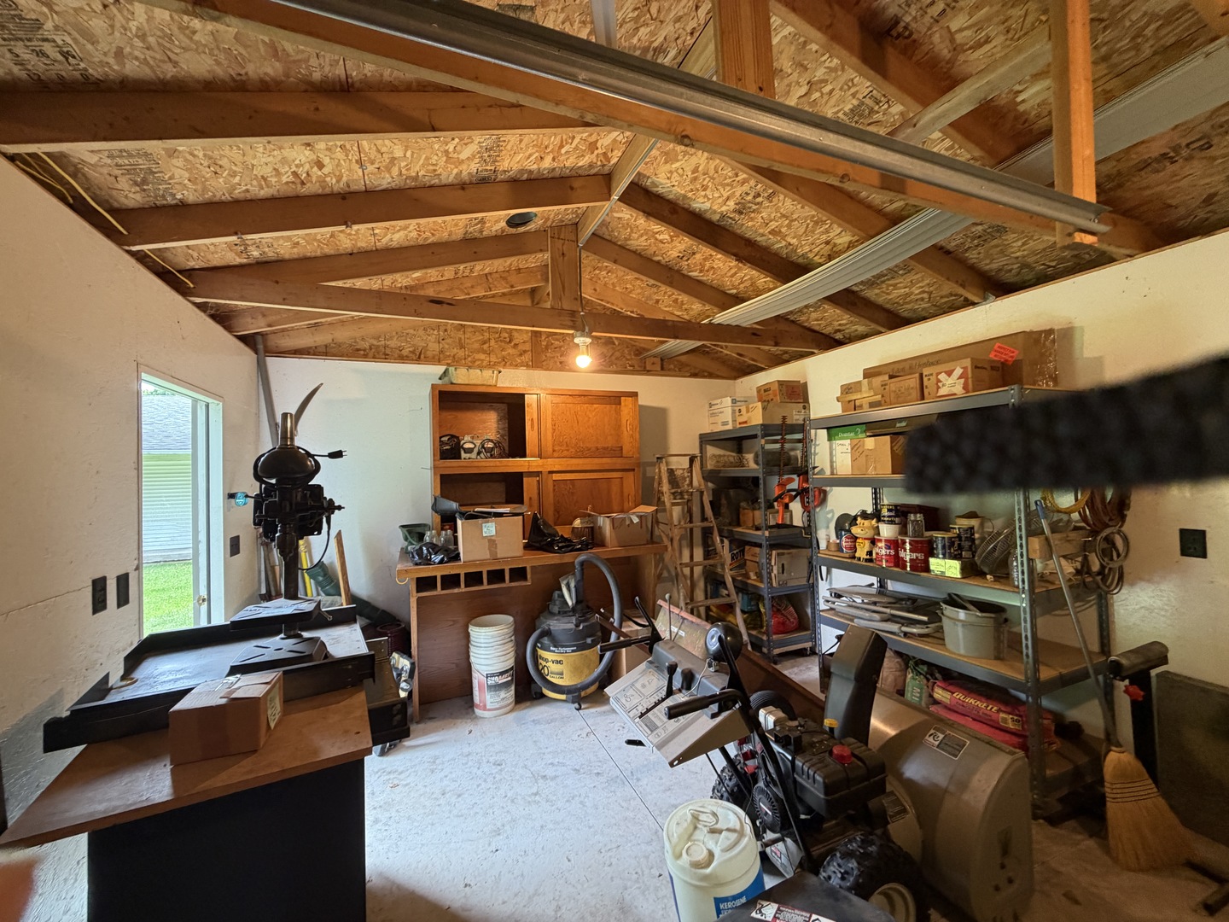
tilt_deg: +0.7
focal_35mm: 14
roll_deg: +2.1
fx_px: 497
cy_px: 461
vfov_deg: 85.7
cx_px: 614
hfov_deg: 102.1
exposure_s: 1/60
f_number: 2.2
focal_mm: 2.22
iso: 250
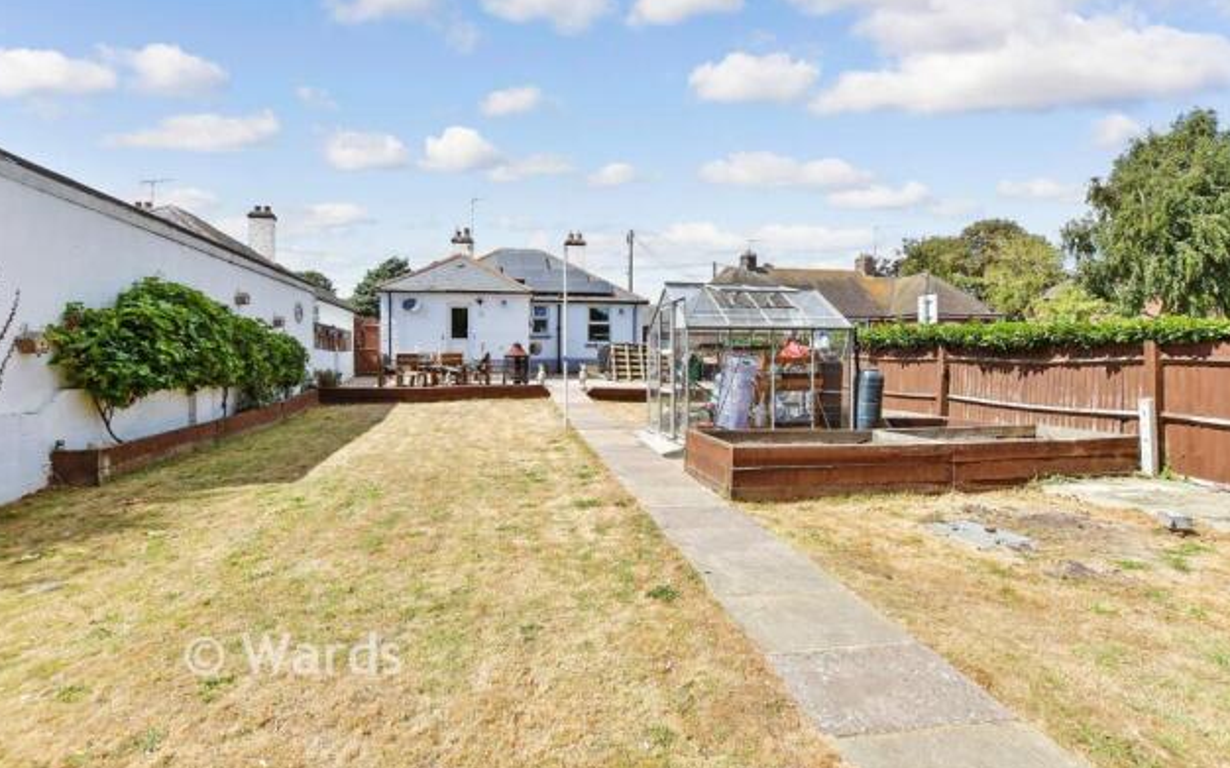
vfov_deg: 71.2
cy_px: 360
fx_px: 536
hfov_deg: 97.8
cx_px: 602
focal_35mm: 16
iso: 160
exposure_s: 1/400
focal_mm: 10
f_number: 6.3
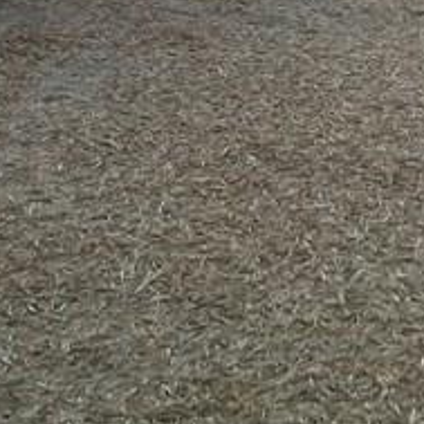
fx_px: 2120
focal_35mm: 153
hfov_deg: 11.3
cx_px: 404
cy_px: -354
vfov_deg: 10.7
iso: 80
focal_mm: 5.7
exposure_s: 1/400
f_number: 2.9
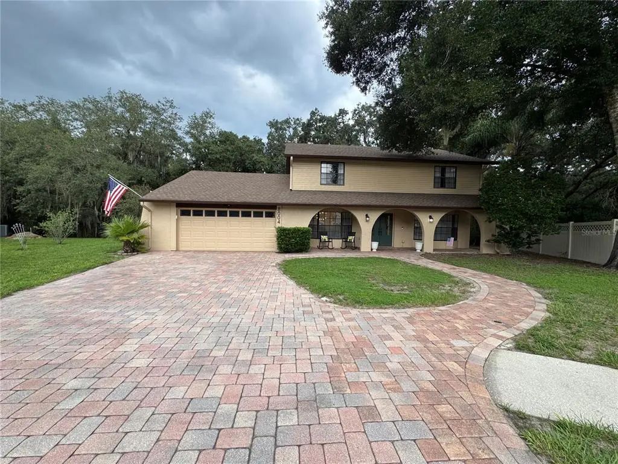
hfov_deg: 102.1
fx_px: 250
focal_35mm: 14
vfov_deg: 85.7
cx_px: 309
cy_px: 232
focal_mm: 2.22
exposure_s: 1/204
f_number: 2.2
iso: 40
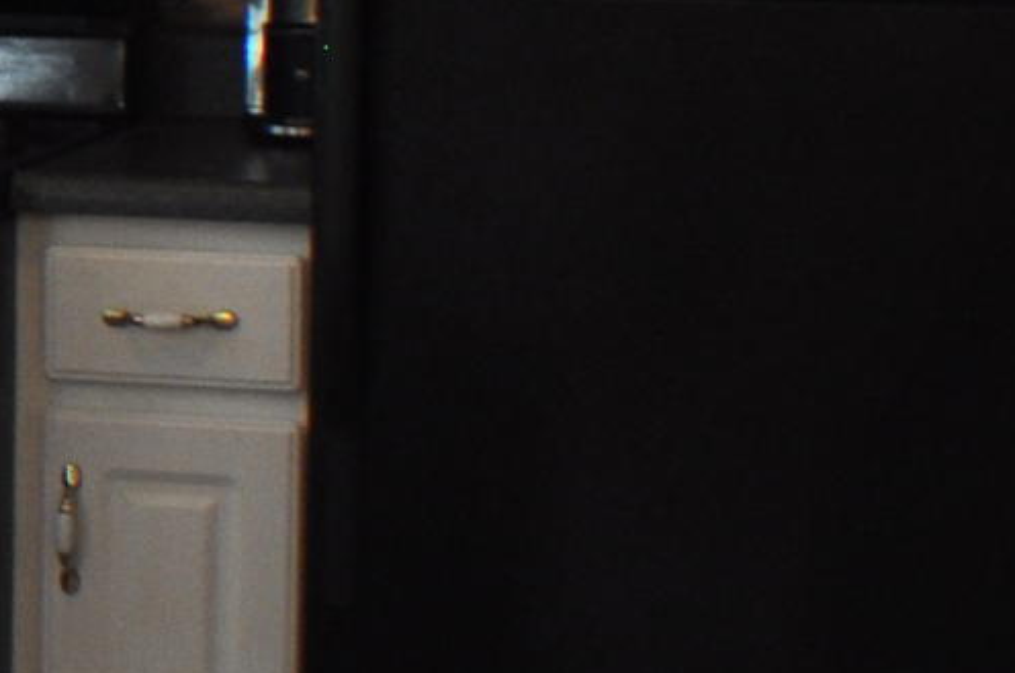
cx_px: -1453
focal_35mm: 236
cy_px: -192
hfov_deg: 8.0
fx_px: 6643
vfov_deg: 5.8
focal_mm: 26
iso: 400
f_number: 5
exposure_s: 1/100
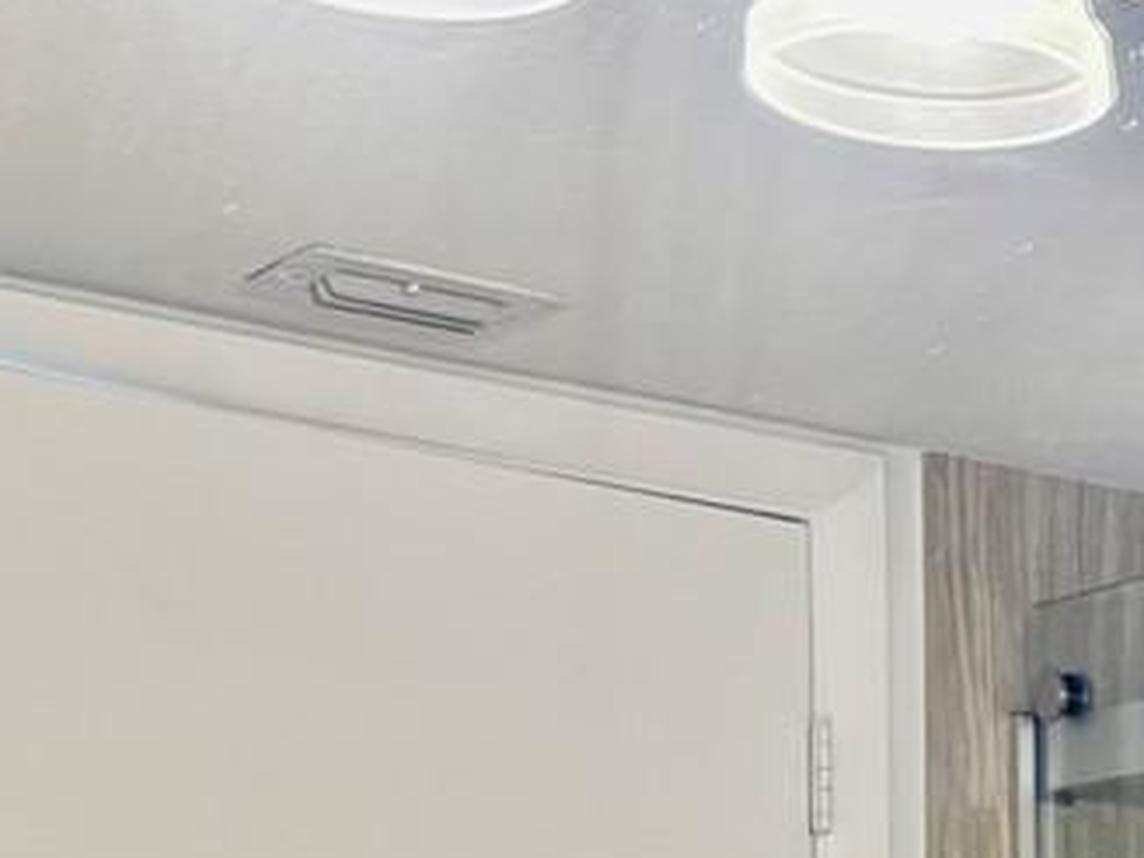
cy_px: 2051
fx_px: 4197
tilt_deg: -8.8
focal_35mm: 127
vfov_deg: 10.2
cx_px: 1925
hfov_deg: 14.1
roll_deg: -1.2
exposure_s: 1/120
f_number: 1.6
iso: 100
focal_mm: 5.96
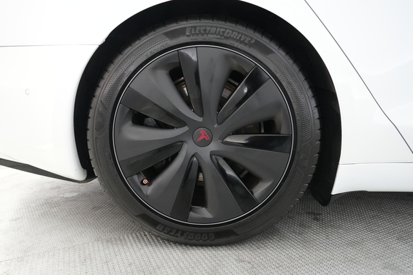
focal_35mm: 25
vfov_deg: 51.2
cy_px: 138
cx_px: 206
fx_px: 287
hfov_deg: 71.5
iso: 5000
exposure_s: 1/160
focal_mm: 25
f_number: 2.8
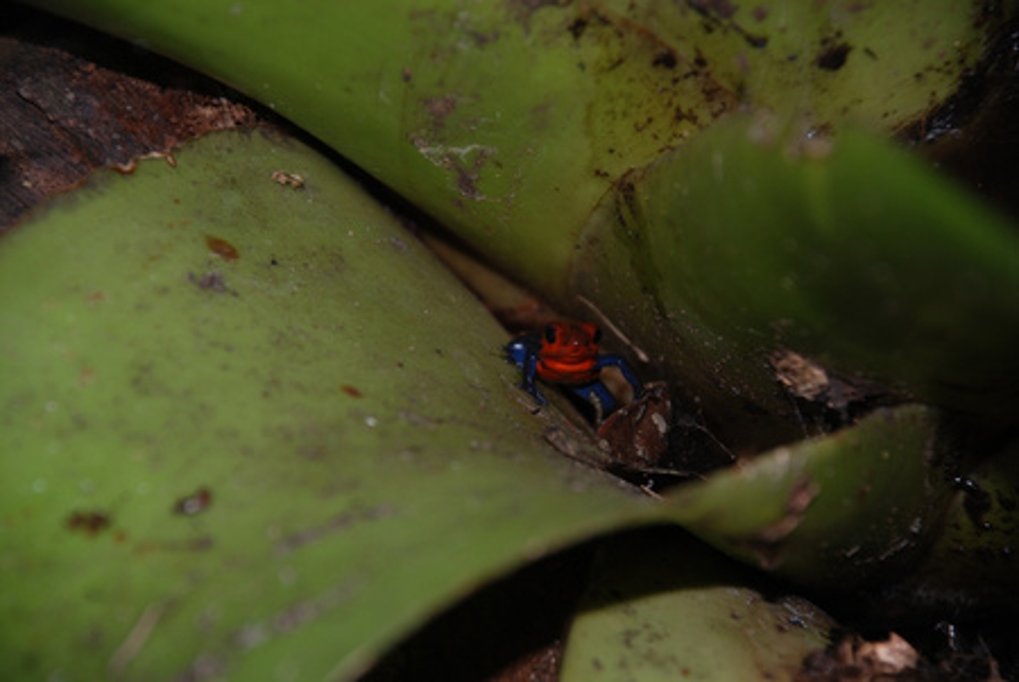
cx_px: 510
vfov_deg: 6.8
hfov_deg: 10.1
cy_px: 341
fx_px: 5737
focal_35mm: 202
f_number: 5.6
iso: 100
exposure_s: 1/60
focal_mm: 135
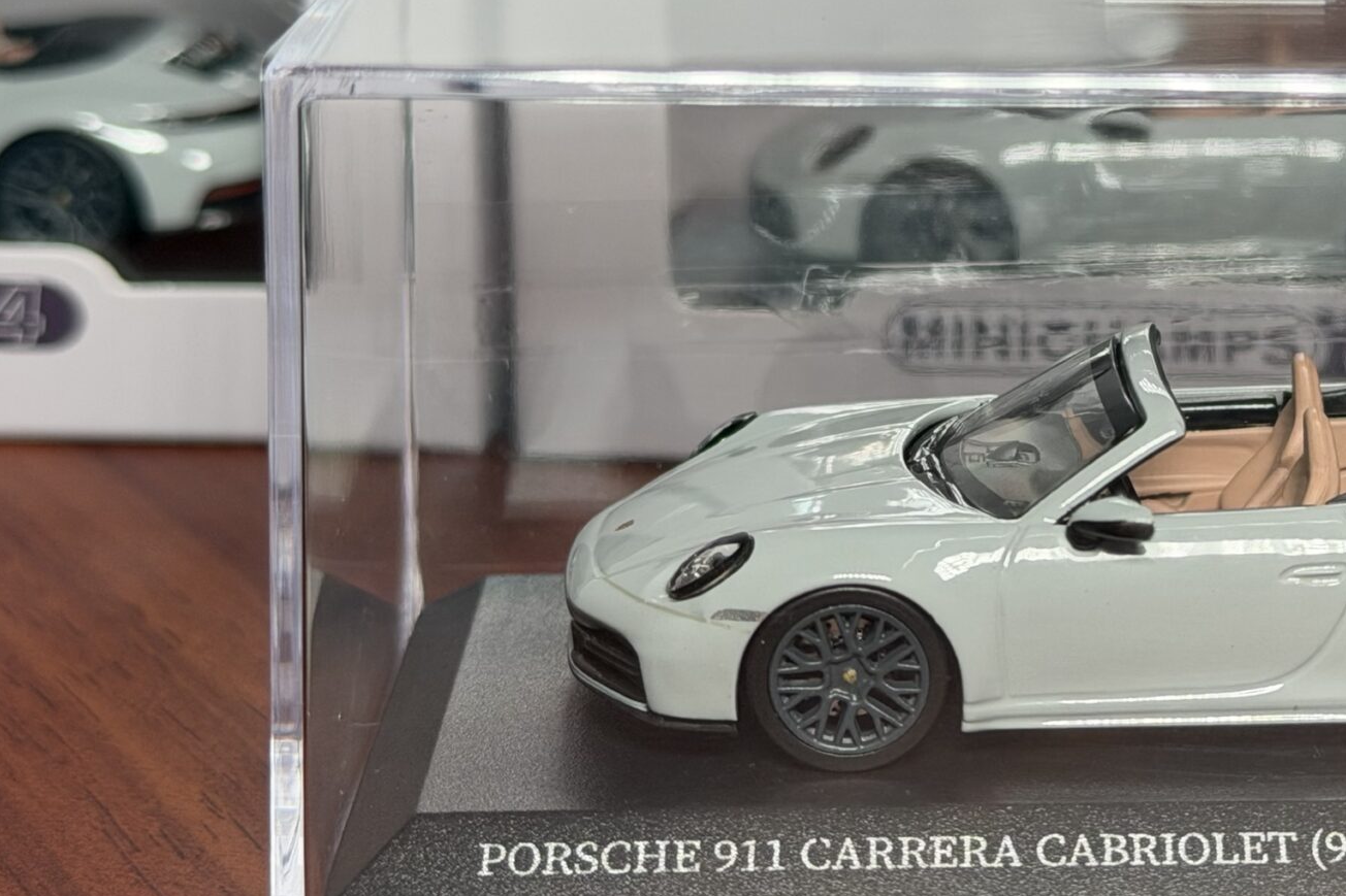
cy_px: 423
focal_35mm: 98
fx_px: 3663
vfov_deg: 14.0
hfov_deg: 20.5
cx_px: 1168
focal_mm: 6.76
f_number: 1.78
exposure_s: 1/121
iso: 80
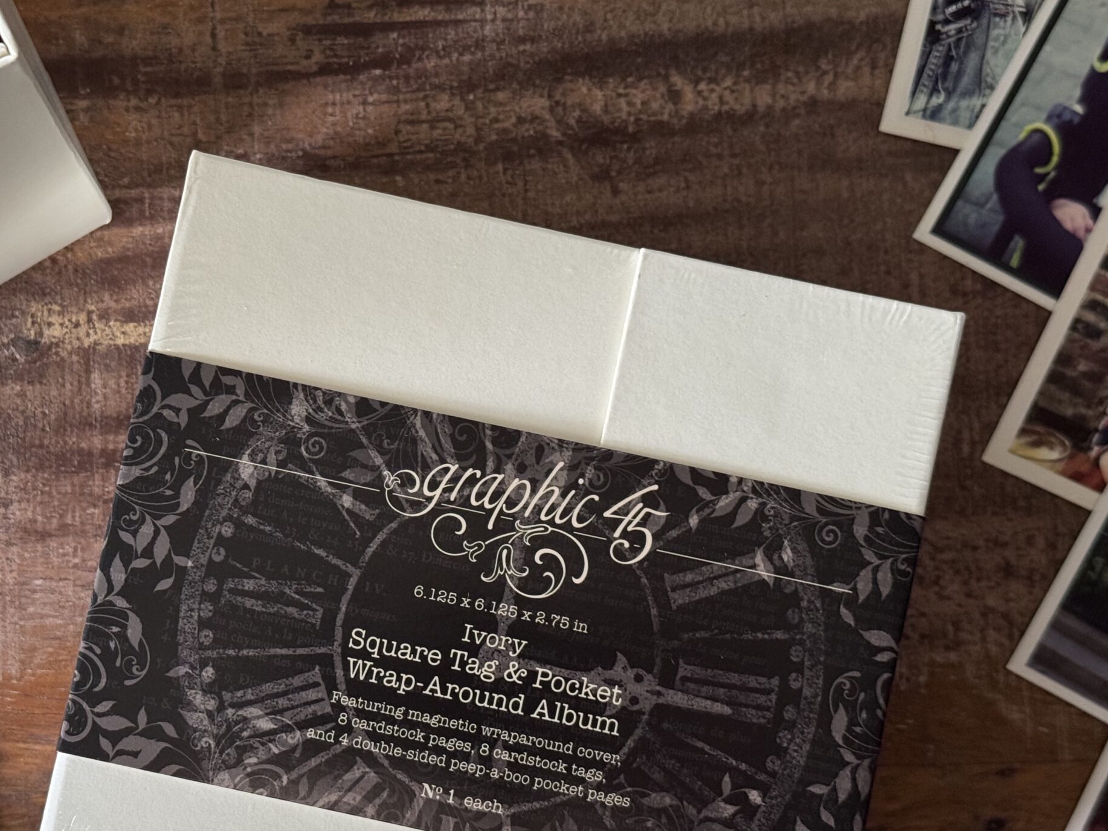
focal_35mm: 67
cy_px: 515
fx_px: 2145
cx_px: 339
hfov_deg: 28.7
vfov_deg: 21.9
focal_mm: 6.76
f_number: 1.78
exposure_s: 1/37
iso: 500
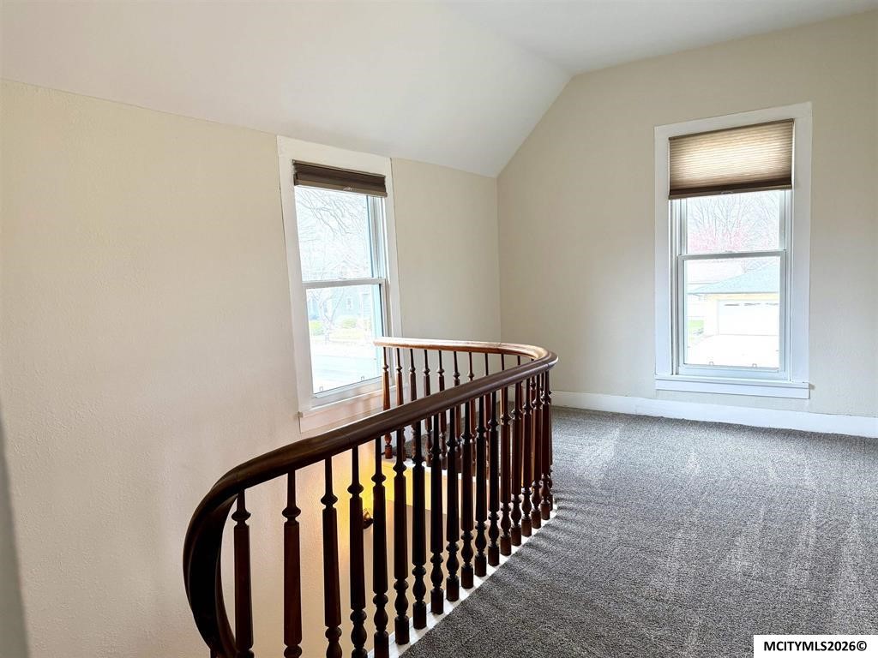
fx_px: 609
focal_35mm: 24
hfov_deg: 71.6
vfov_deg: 56.8
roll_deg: +2.3
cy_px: 329
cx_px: 439
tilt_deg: -5.7
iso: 125
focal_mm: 6.76
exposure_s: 1/208
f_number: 1.78
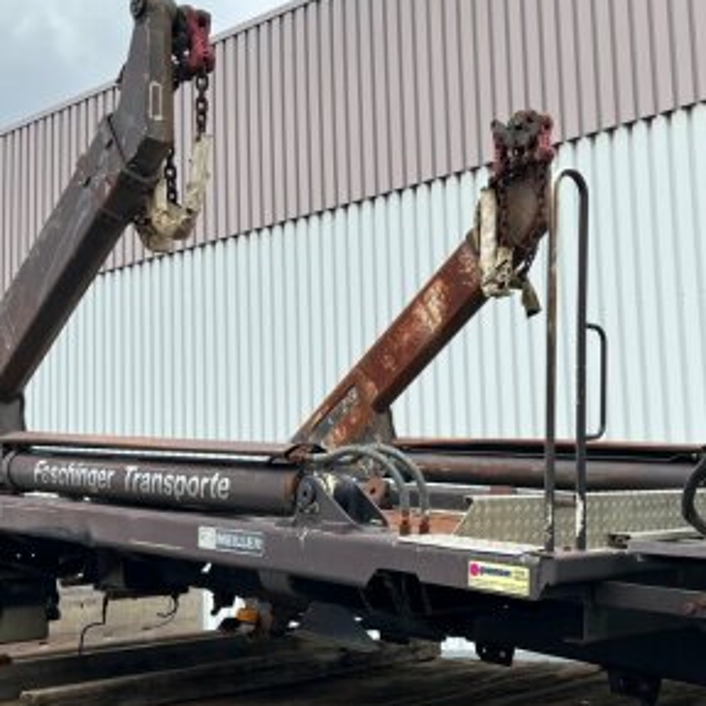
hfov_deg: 33.3
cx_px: 431
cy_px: 385
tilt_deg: +11.5
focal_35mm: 51
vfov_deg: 33.4
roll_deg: +0.2
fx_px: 1177
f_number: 1.5
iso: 50
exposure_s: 1/1934
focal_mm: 5.7
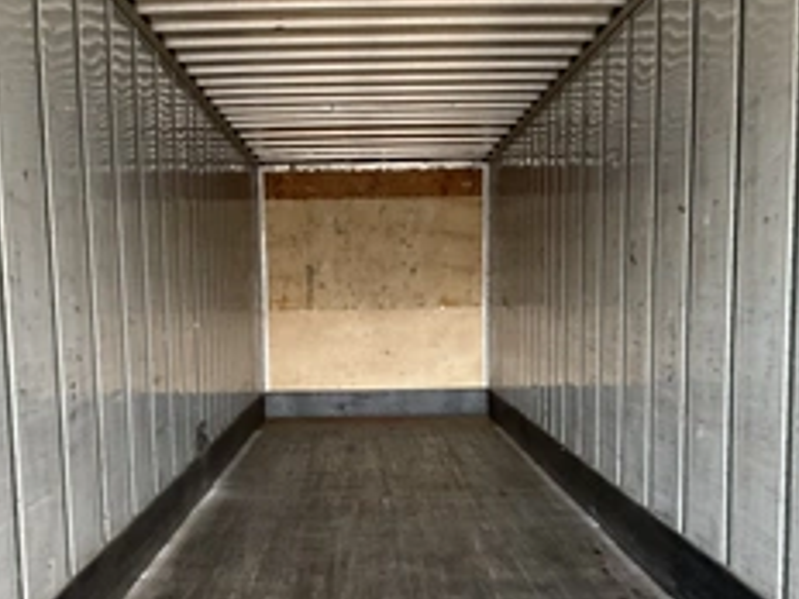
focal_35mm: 50
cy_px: 465
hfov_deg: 38.2
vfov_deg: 28.6
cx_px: 379
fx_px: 1154
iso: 80
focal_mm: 3
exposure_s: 1/60
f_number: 1.8
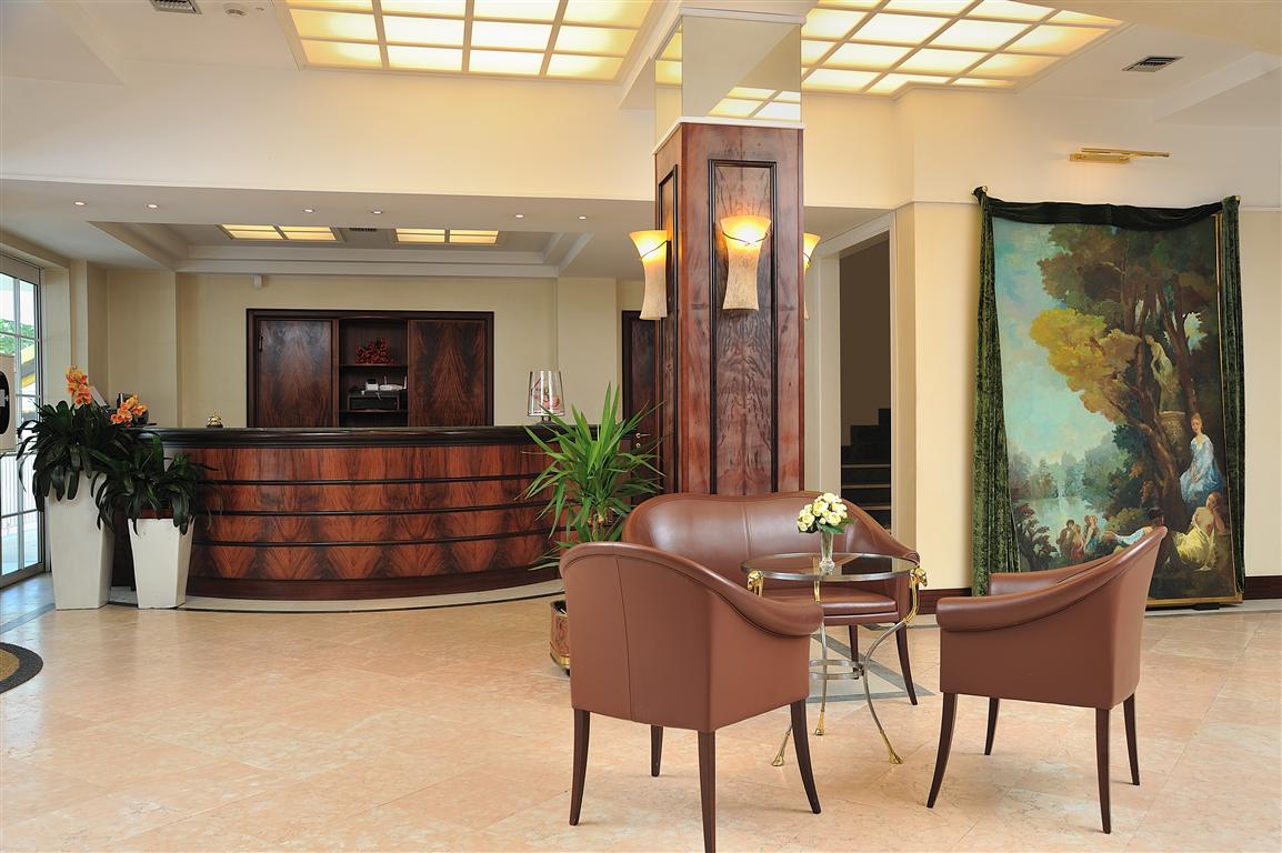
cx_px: 641
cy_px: 426
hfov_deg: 58.7
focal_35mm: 32
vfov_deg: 41.1
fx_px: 1139
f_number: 8
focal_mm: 32
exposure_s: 1/15
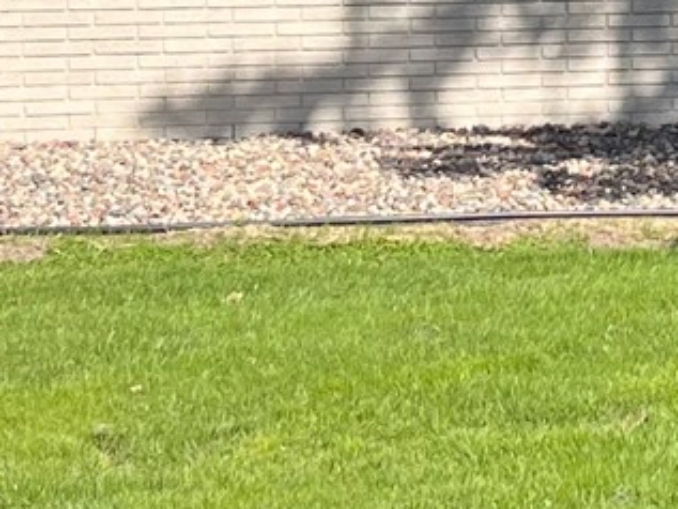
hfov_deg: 11.4
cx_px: 898
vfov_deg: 8.7
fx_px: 3292
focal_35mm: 168
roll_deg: +0.6
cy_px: -150
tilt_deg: +1.4
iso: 50
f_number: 1.6
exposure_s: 1/3135
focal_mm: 5.1
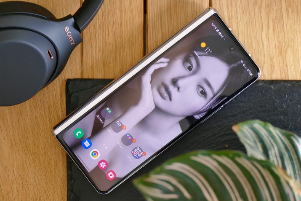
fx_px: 1296
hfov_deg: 13.2
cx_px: 151
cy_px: 101
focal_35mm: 155
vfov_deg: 8.9
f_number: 4
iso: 640
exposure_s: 1/100
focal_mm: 56.08
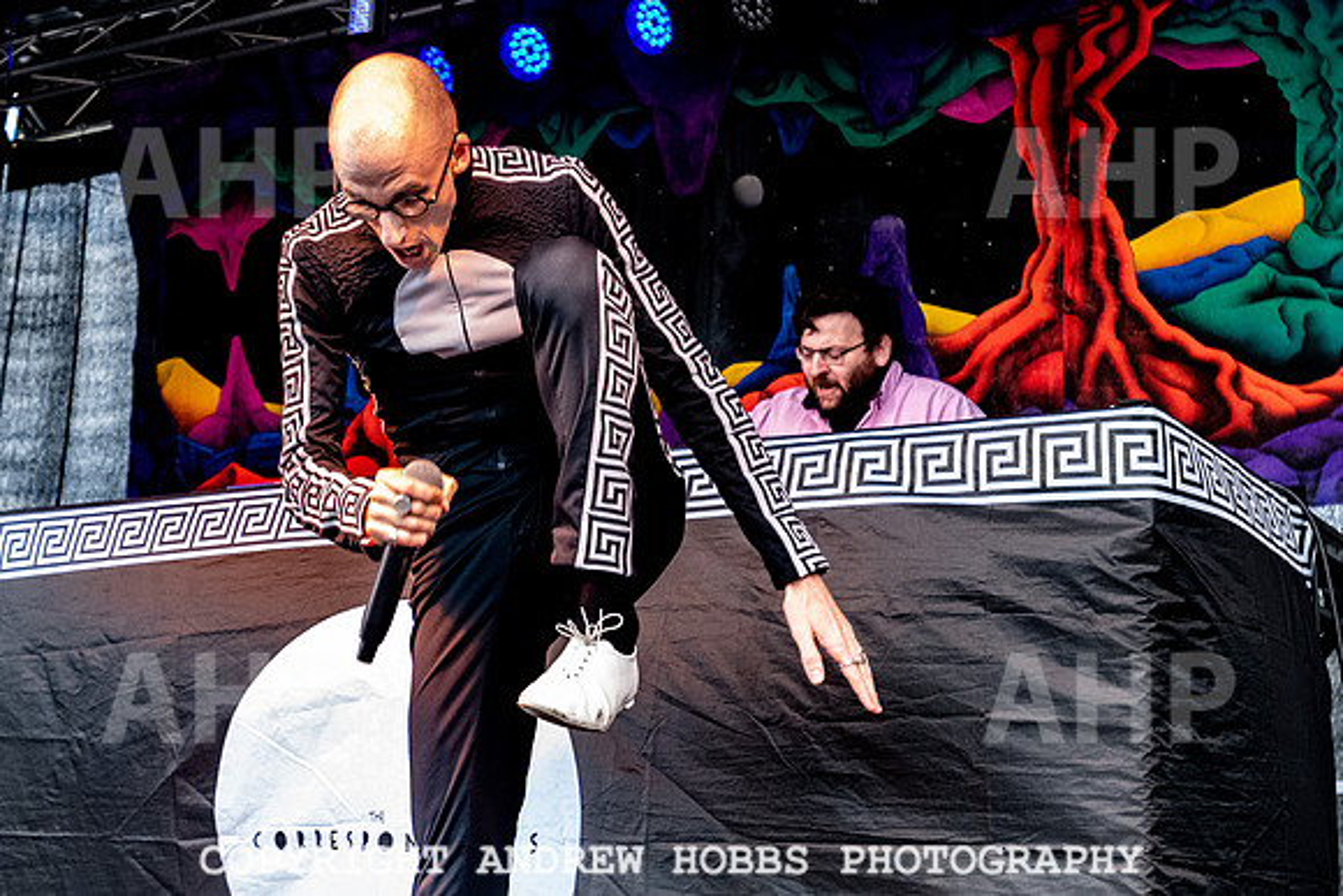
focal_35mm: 65
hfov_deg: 30.9
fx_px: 2412
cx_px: 436
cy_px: 336
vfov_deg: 21.0
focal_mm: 35
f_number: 5
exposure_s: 1/800
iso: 3200
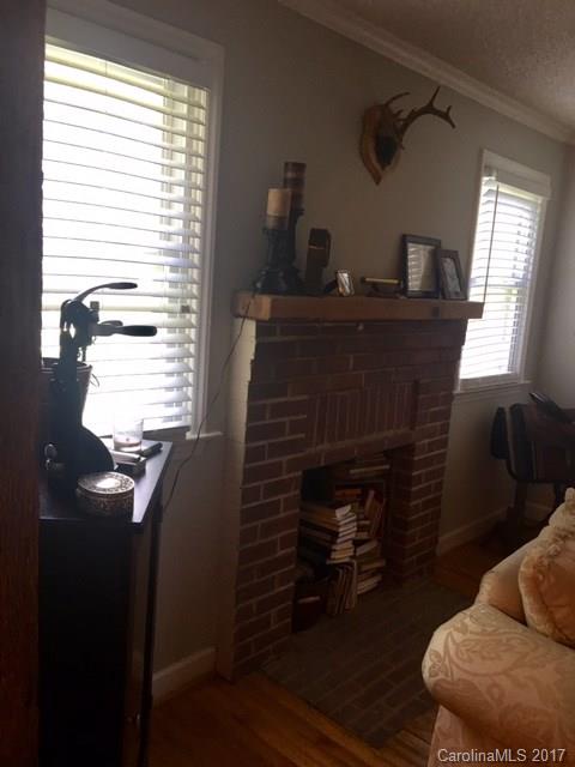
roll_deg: -4.7
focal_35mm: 29
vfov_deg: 61.7
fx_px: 642
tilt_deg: -9.5
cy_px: 384
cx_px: 288
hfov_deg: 48.2
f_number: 2.2
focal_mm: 4.15
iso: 40
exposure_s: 1/15
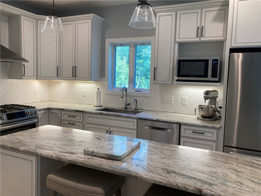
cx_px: 130
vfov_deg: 49.7
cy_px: 98
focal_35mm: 28
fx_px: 211
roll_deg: -1.4
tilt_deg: -5.4
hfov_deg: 63.4
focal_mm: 3.99
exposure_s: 1/60
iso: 50
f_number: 1.8
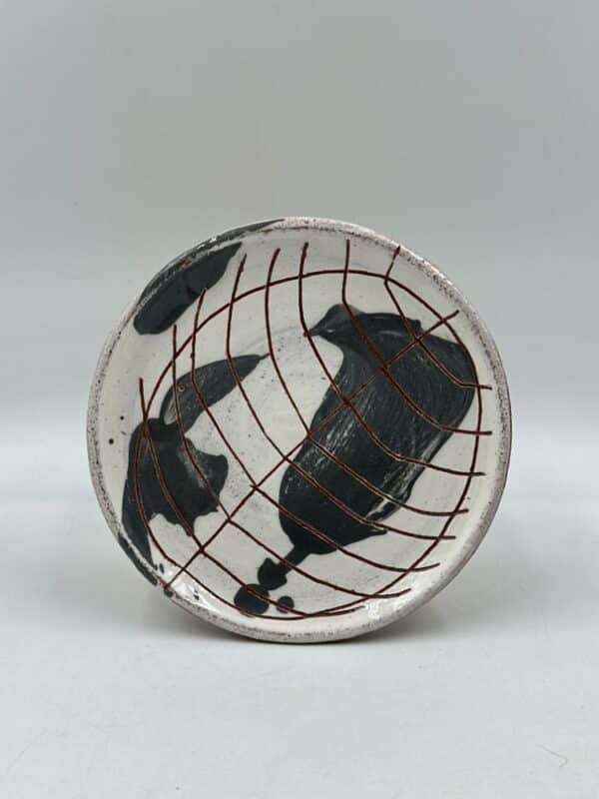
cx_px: 300
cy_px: 400
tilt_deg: -17.5
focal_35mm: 48
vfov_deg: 39.7
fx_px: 1107
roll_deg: -1.6
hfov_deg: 30.3
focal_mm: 6.86
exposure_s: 1/448
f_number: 1.78
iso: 64
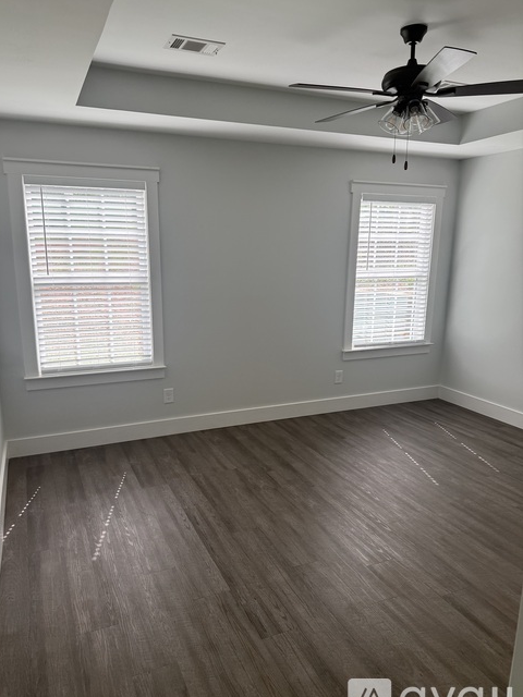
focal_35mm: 25
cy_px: 359
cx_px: 252
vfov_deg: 69.4
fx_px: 504
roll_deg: -0.3
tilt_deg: -11.9
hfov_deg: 54.9
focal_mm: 6.76
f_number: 1.78
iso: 100
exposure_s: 1/258
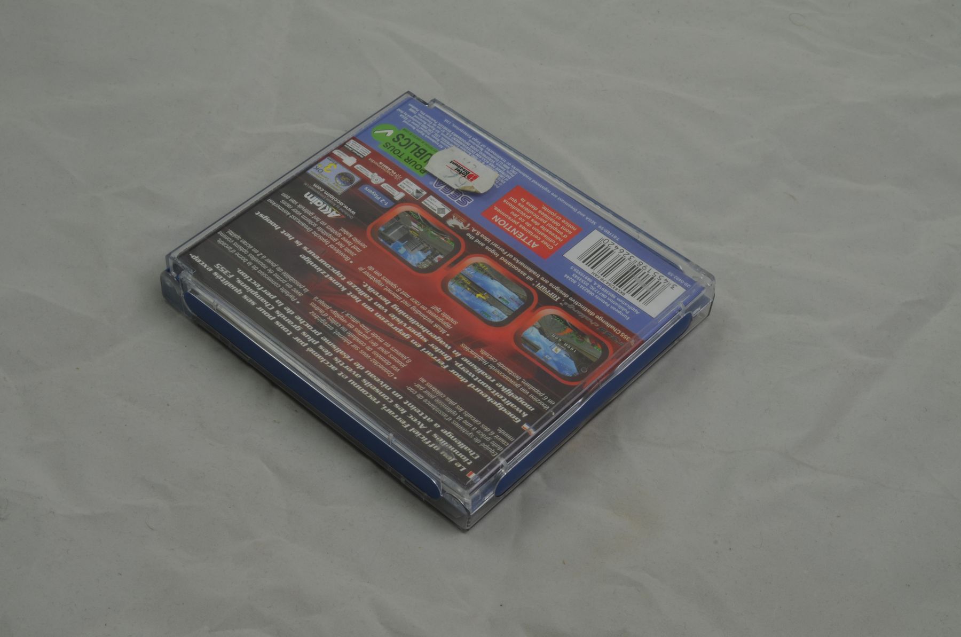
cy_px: 318
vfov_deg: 22.5
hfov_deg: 33.5
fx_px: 1599
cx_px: 480
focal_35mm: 60
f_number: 20
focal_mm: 40
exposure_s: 1/3
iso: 100
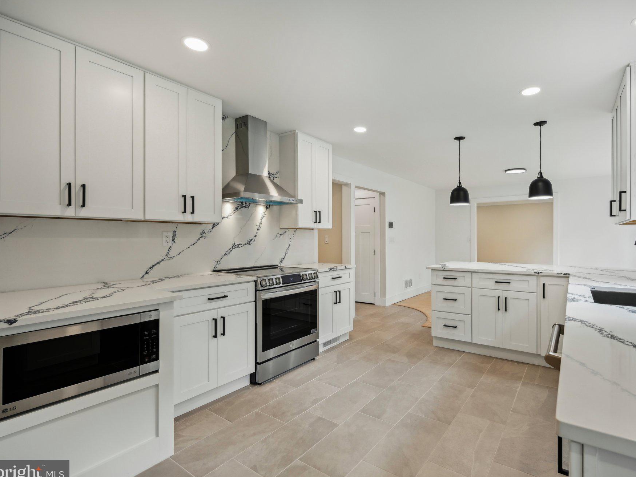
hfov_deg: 87.2
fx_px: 331
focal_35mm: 18
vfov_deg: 71.6
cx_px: 361
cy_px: 238
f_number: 8
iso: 400
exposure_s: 1/40
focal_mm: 16
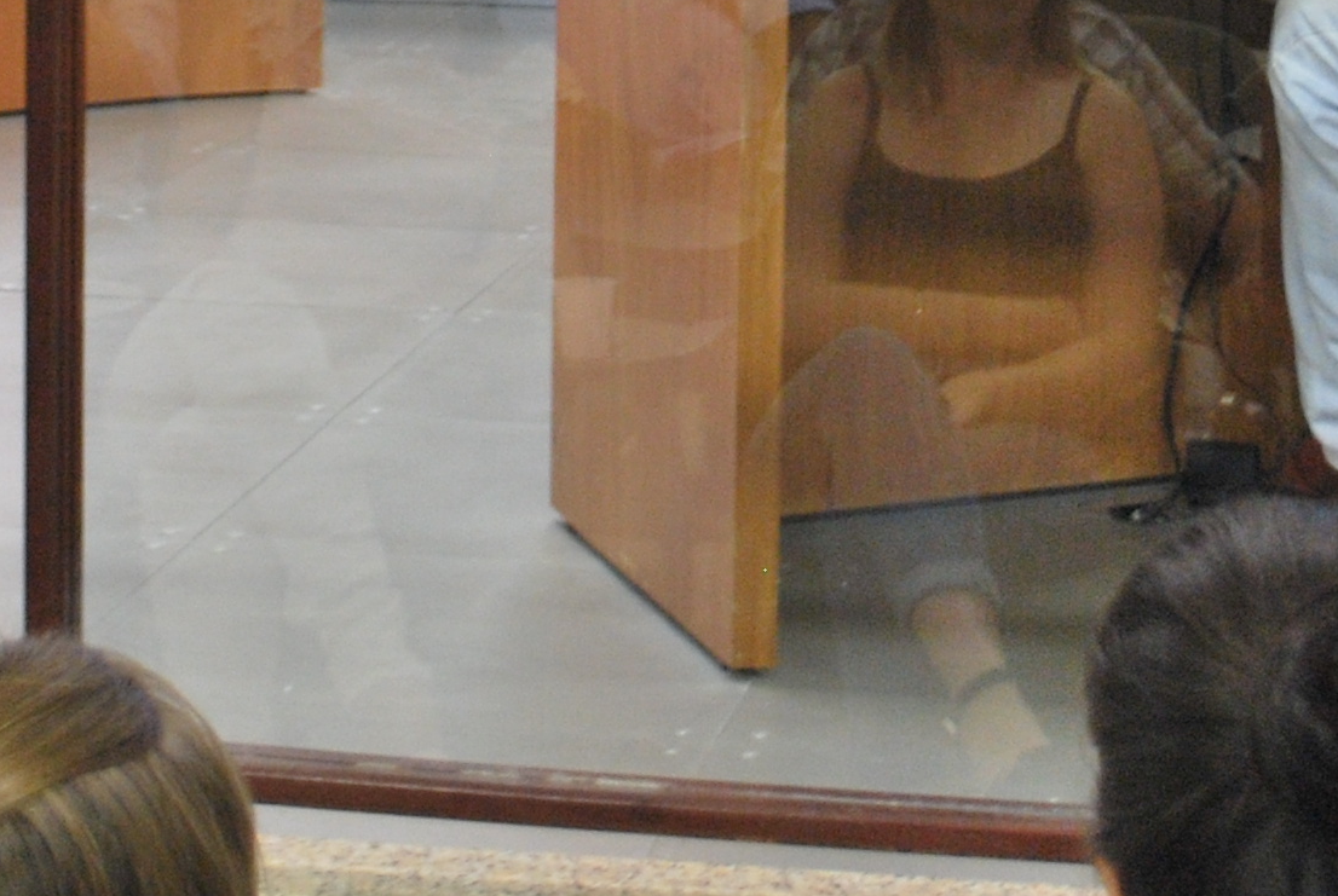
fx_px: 4690
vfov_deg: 10.6
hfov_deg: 16.2
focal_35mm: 126
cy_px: -409
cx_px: 518
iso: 400
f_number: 4.2
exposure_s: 1/30
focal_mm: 24
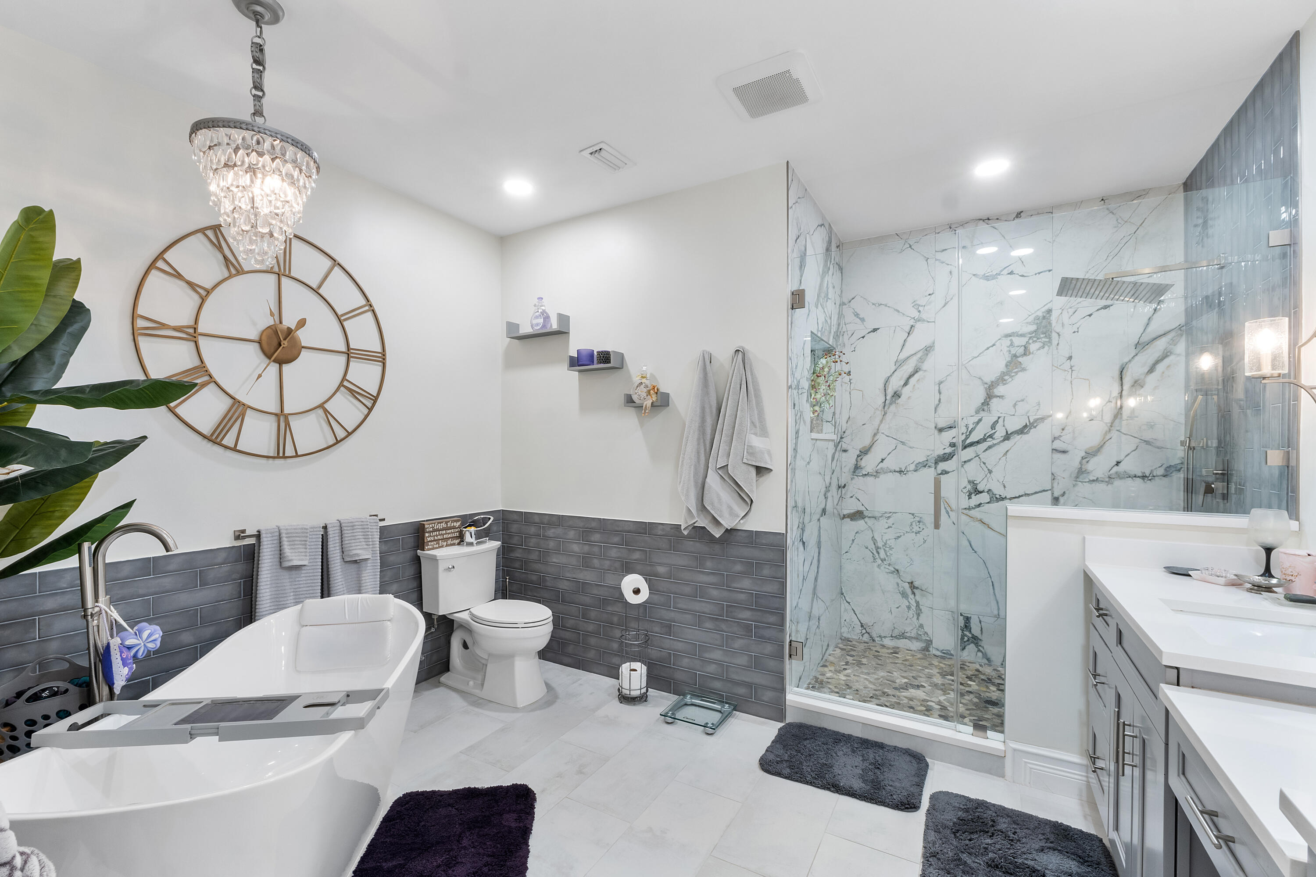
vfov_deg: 77.3
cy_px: 438
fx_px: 548
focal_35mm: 15
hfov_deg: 100.4
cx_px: 658
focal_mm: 10
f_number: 11
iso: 160
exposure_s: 1/4
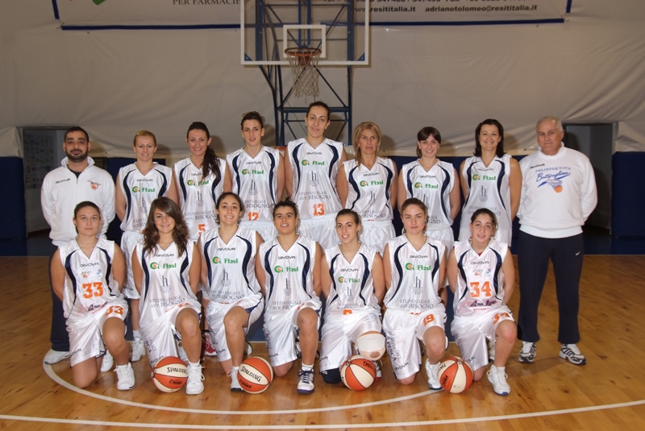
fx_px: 735
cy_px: 216
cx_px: 322
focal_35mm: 41
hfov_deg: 47.4
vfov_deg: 32.7
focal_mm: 27
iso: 250
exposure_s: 1/40
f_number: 5
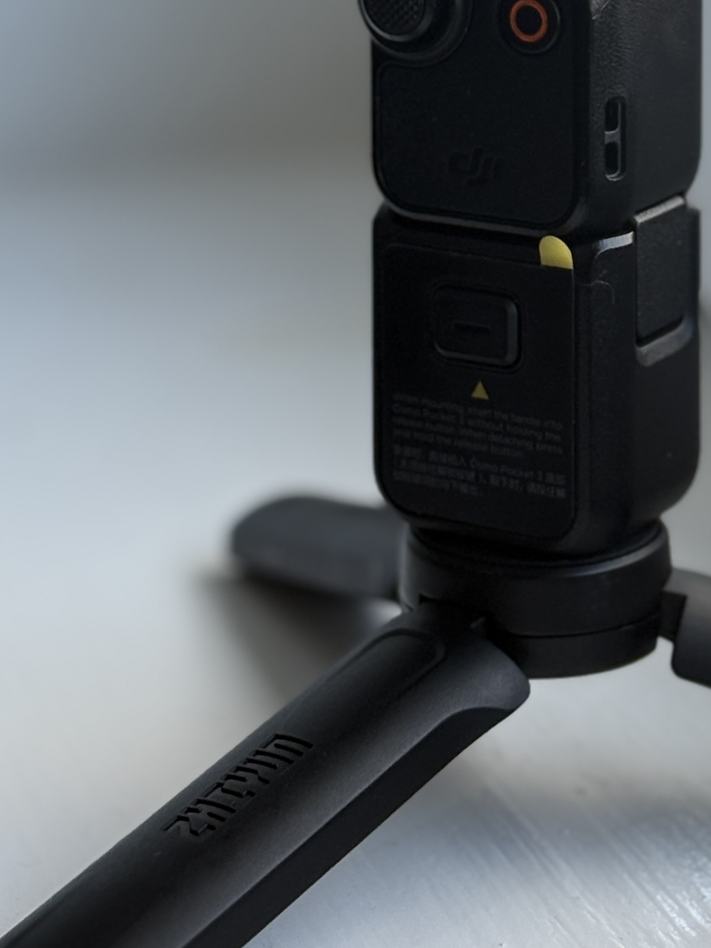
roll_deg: -0.5
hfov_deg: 11.4
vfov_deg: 14.7
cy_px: -170
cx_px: 497
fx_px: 3560
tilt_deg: -7.3
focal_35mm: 130
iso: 32
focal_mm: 5.96
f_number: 1.6
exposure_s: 1/121
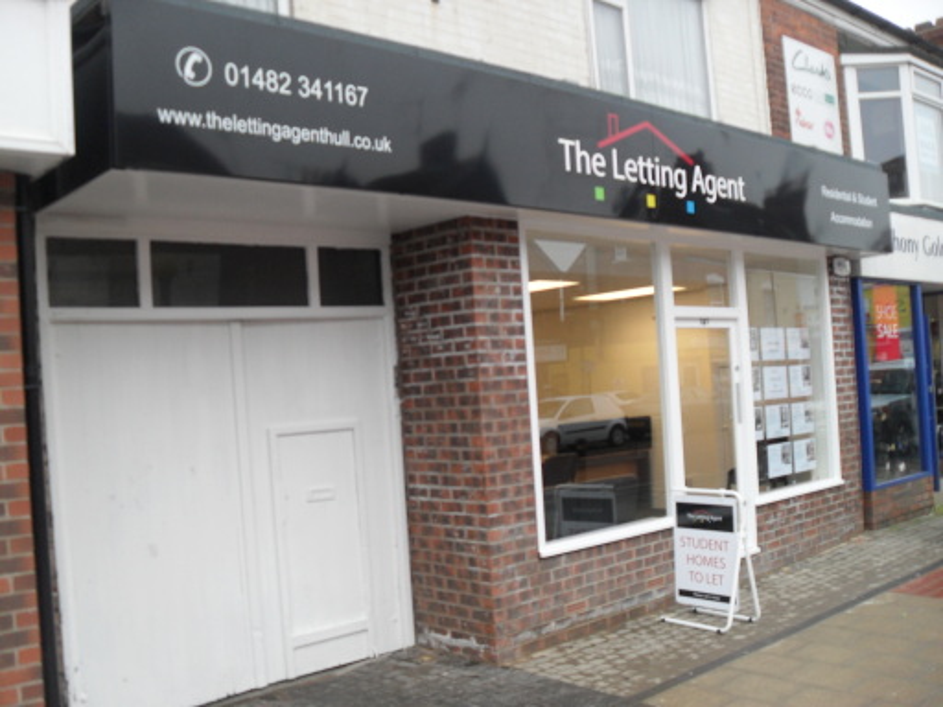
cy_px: 354
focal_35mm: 35
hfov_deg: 52.6
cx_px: 472
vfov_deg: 40.7
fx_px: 953
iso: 100
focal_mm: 6.2
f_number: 2.8
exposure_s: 1/125
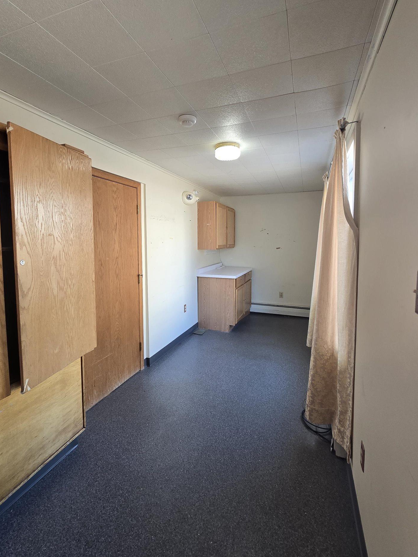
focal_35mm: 16
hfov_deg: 78.0
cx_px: 198
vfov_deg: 94.3
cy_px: 256
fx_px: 258
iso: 125
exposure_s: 1/60
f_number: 2.2
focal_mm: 2.2
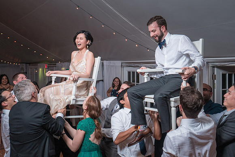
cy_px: 69
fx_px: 259
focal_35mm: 40
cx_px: 124
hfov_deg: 48.9
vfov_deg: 33.7
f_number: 5.6
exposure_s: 1/200
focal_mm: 33
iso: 2000
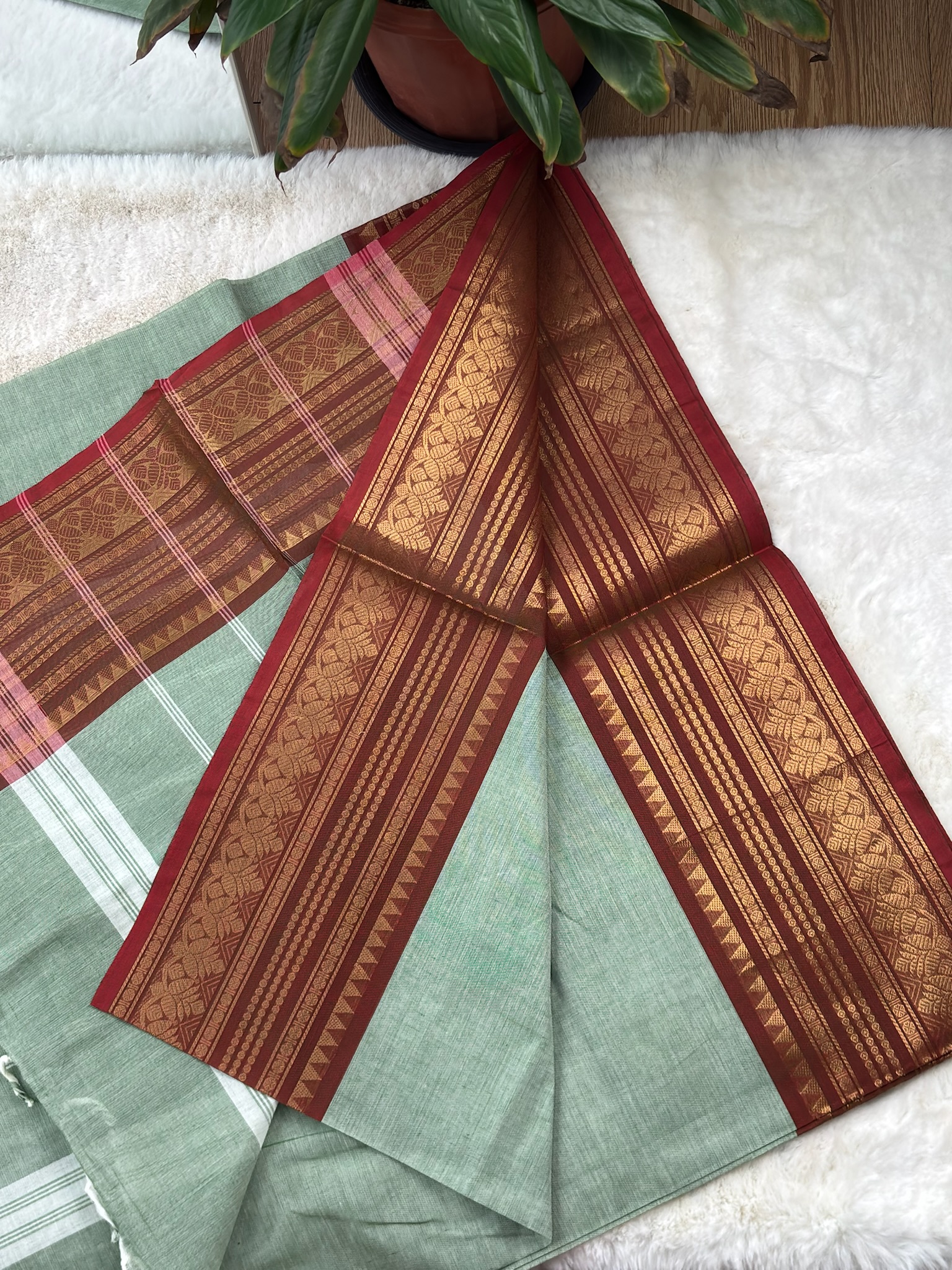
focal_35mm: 50
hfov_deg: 29.1
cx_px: 476
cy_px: 635
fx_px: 1833
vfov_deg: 38.2
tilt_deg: -74.4
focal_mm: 5.96
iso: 64
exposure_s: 1/100
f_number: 1.6
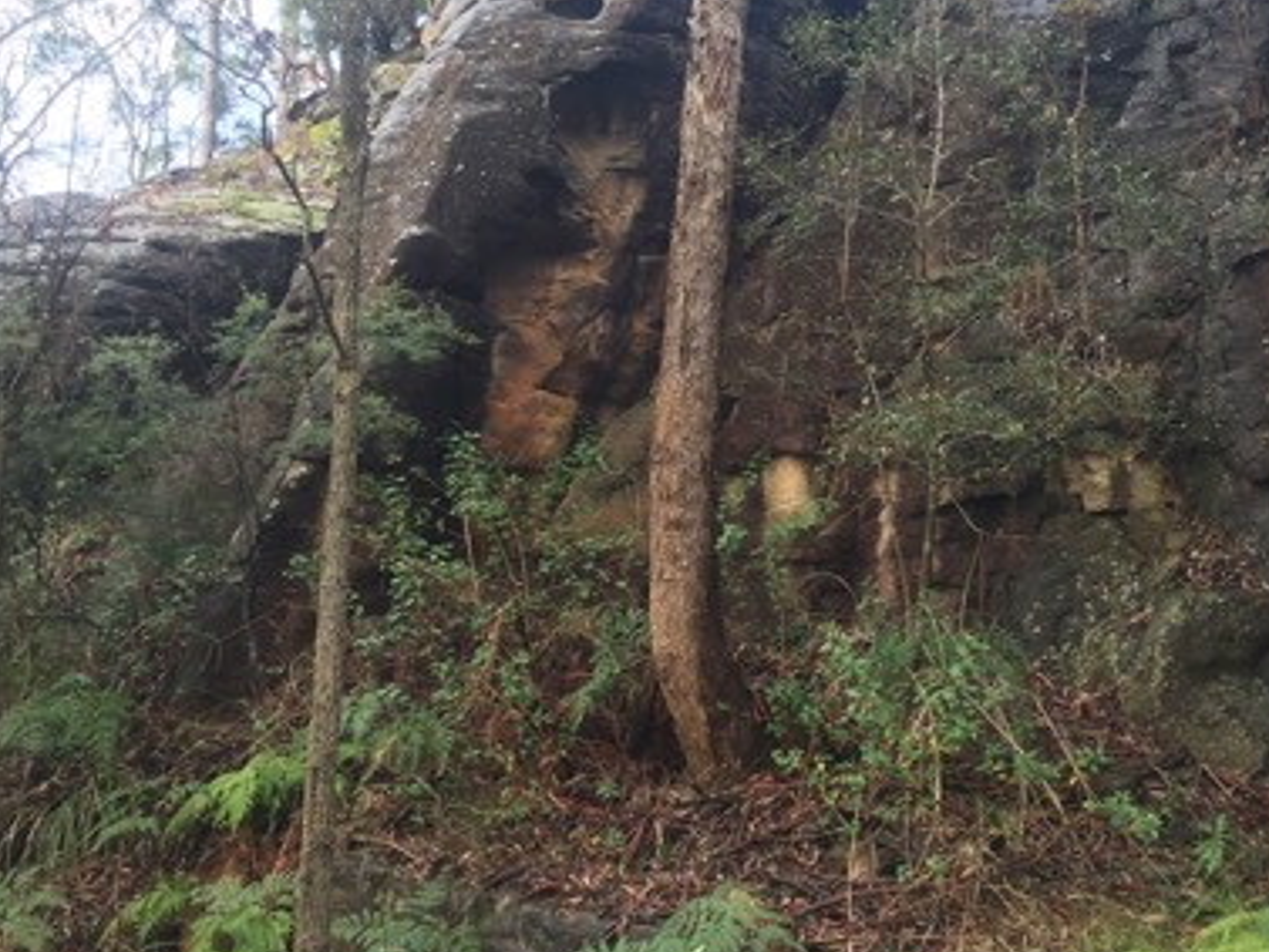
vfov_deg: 35.9
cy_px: 417
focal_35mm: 40
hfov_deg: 46.6
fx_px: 1467
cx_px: 734
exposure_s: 1/60
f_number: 2.2
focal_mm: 4.15
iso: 32
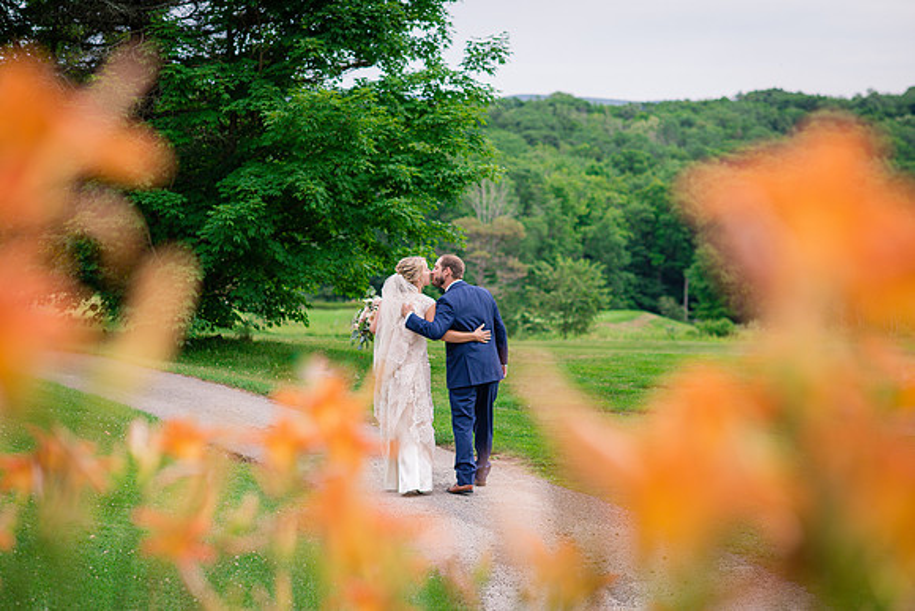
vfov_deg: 15.7
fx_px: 2220
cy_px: 305
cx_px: 464
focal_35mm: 87
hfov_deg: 23.3
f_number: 2.8
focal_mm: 85
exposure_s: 1/2500
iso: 400
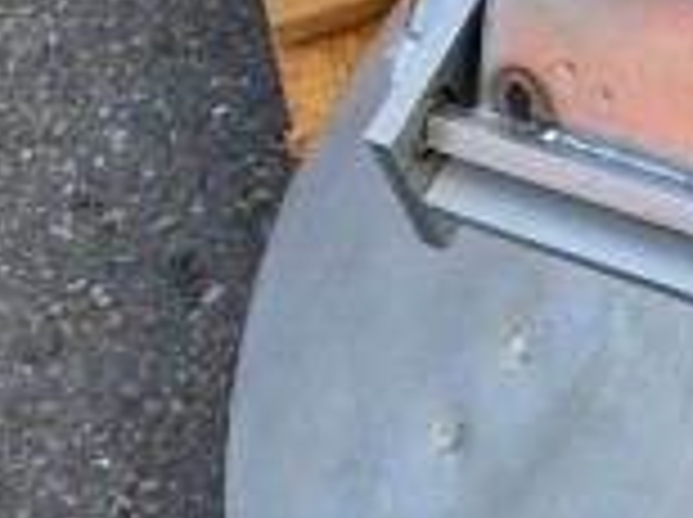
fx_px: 3058
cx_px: 1436
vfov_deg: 9.6
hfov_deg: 11.5
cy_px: -45
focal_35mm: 153
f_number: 1.8
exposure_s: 1/180
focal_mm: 5.4
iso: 50
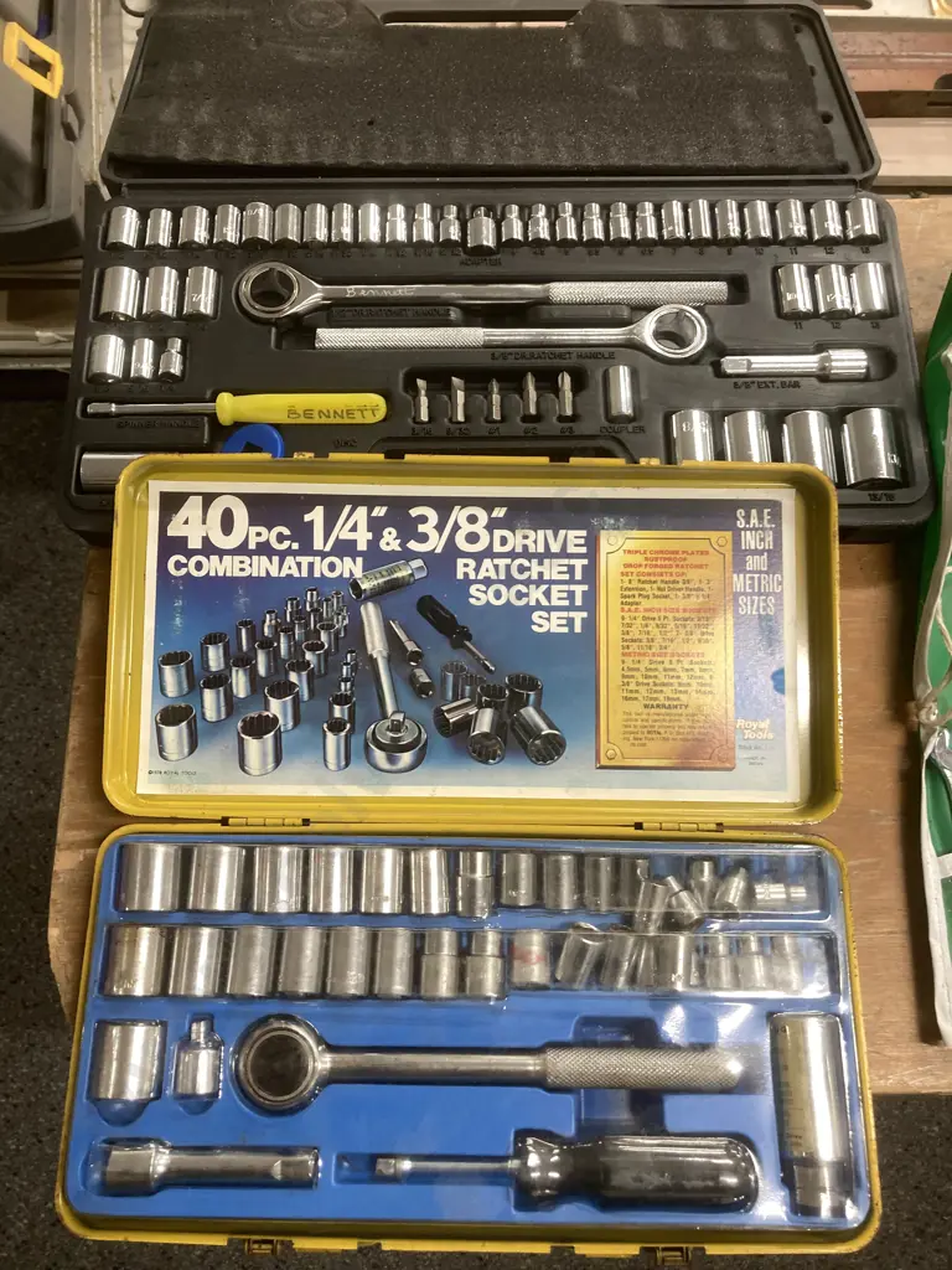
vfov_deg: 63.4
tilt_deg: -71.1
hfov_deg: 49.7
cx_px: 476
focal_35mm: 28
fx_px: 1027
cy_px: 635
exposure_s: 1/50
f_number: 1.8
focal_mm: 3.99
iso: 125
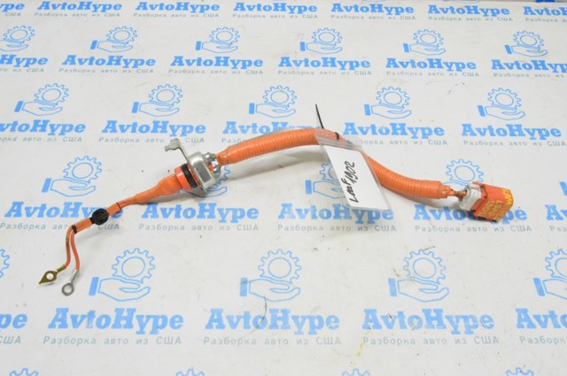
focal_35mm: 33
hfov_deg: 57.3
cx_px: 284
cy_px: 188
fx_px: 519
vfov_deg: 39.9
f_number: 20
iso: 6400
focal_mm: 22
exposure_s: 1/20
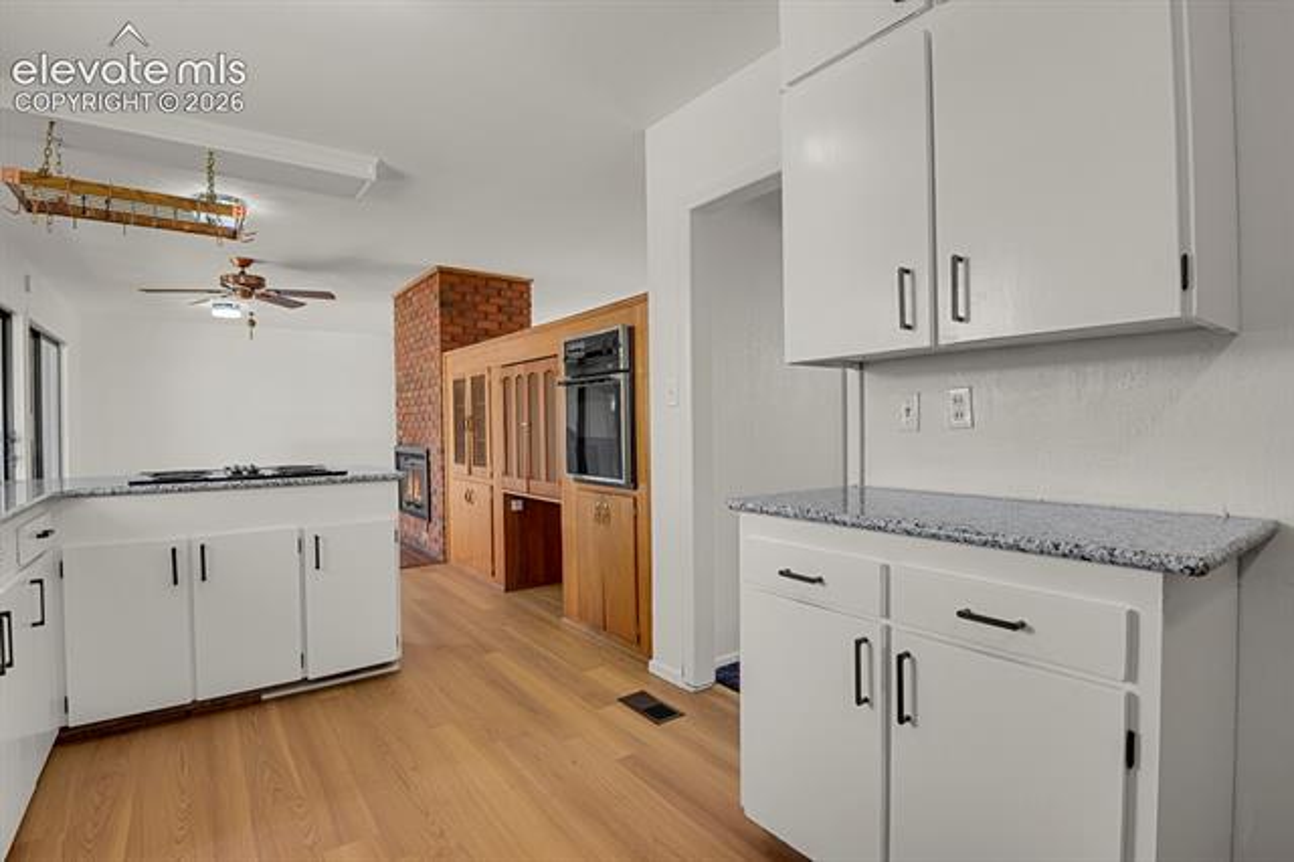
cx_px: 647
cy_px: 431
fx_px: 611
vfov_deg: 70.4
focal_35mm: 17
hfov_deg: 93.3
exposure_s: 2
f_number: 8
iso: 250
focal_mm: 17
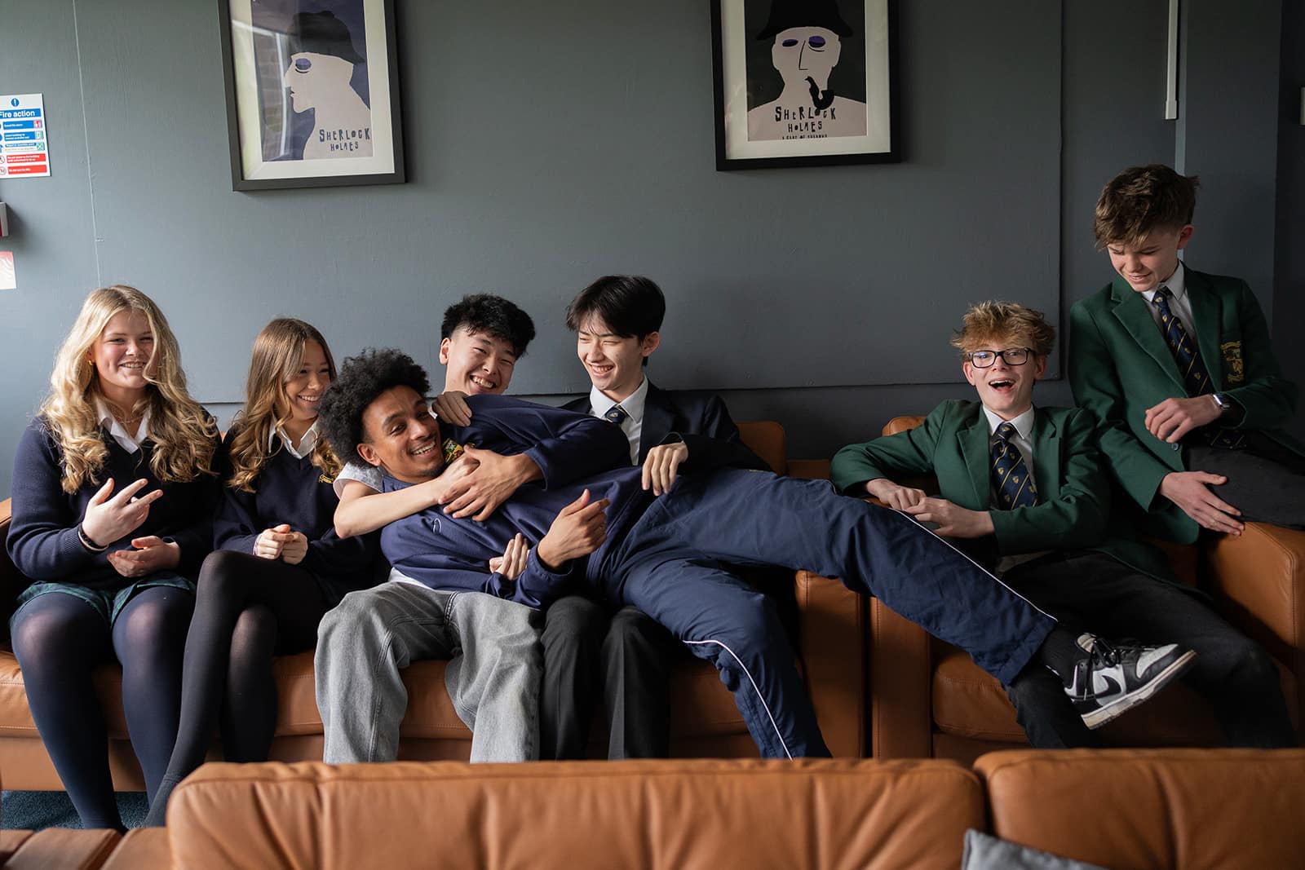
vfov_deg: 37.9
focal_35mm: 35
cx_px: 652
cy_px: 435
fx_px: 1269
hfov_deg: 54.4
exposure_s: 1/160
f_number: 2.8
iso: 1250
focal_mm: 35
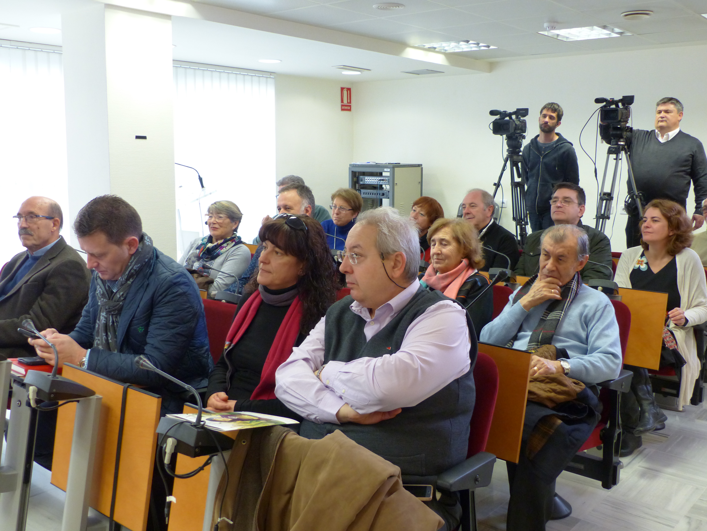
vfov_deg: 40.7
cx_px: 354
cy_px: 266
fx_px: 715
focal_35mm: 35
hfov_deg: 52.6
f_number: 2.8
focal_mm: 6.3
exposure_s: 1/60
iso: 250
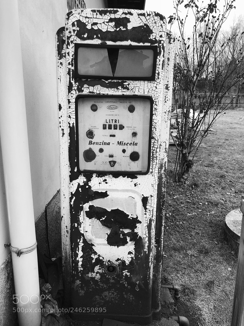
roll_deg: -0.7
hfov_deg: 49.7
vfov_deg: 63.4
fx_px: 263
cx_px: 122
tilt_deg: -13.2
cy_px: 163
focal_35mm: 28
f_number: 1.8
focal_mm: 4
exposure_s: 1/50
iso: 25
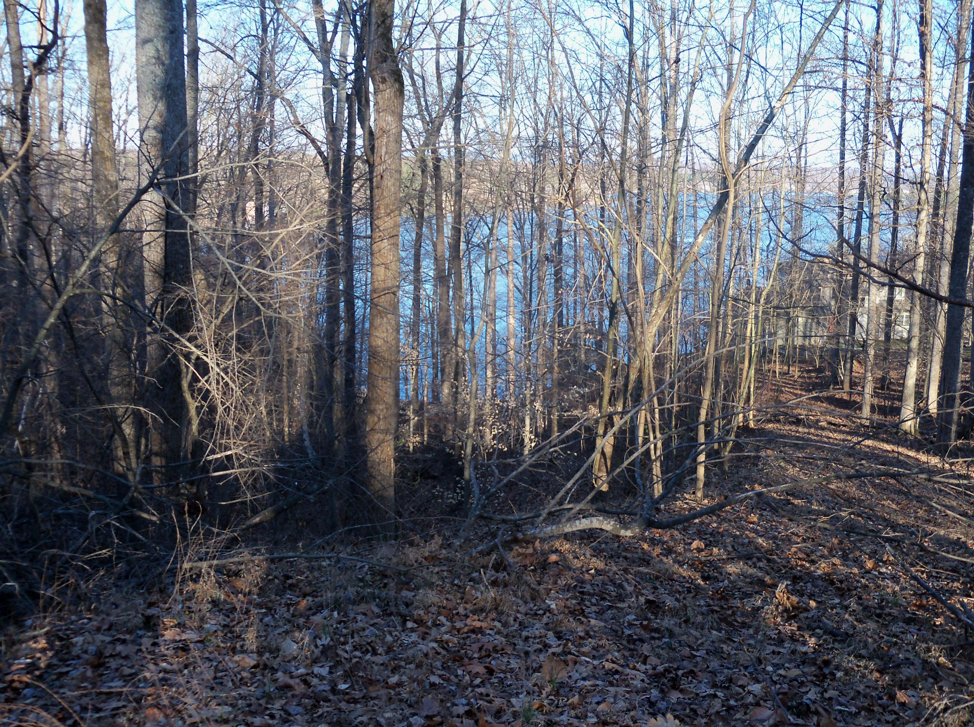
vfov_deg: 40.6
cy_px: 364
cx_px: 487
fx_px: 983
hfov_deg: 52.7
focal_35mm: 35
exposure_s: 1/100
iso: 64
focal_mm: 6.2
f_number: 3.5
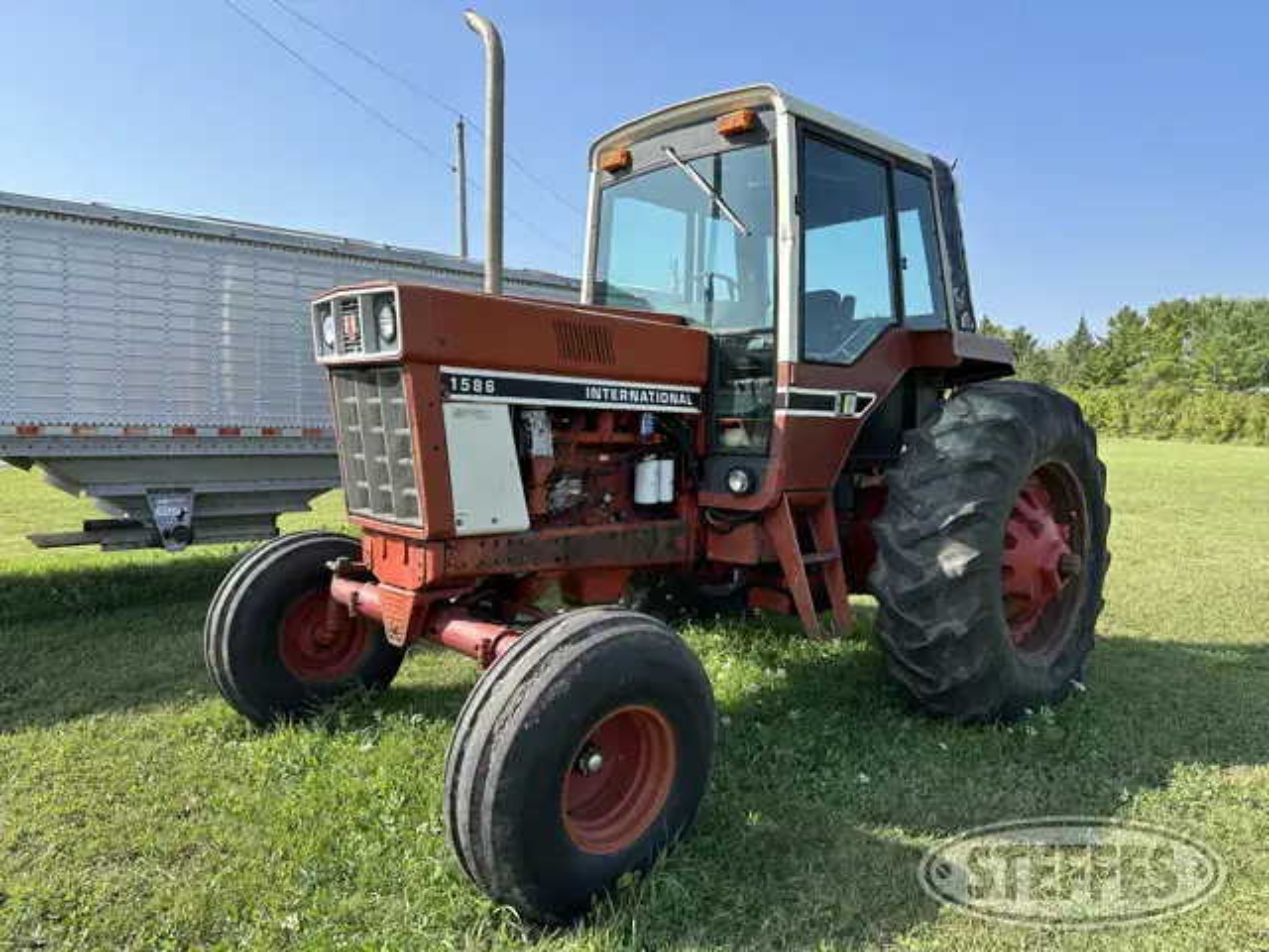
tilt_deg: -7.8
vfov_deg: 56.8
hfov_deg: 71.6
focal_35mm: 24
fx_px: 880
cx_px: 634
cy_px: 476
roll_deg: -0.5
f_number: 1.78
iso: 80
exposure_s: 1/2252
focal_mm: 6.86
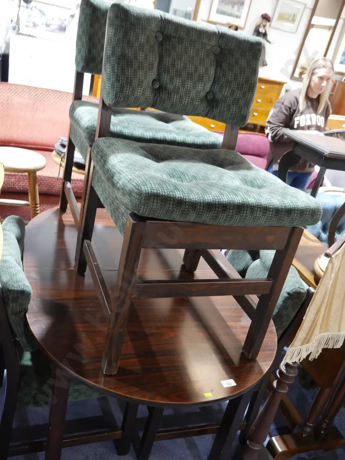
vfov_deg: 56.8
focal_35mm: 32
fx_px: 425
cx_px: 172
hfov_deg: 44.2
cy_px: 230
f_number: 3.6
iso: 2000
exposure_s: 1/60
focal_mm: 16
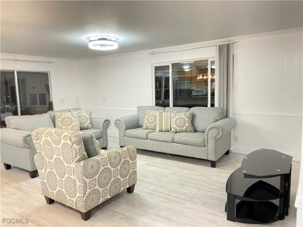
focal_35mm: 26
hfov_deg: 67.3
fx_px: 228
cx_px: 152
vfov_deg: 53.1
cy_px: 114
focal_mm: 4.25
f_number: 1.8
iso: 400
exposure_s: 1/60
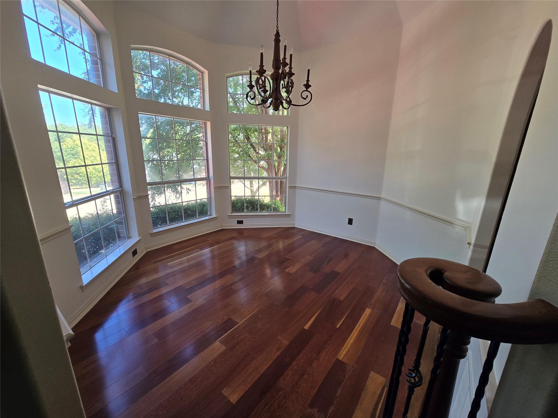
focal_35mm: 13
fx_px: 210
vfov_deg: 89.9
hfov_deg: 106.2
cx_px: 279
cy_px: 209
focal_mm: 2.2
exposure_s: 1/120
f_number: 2.2
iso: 64
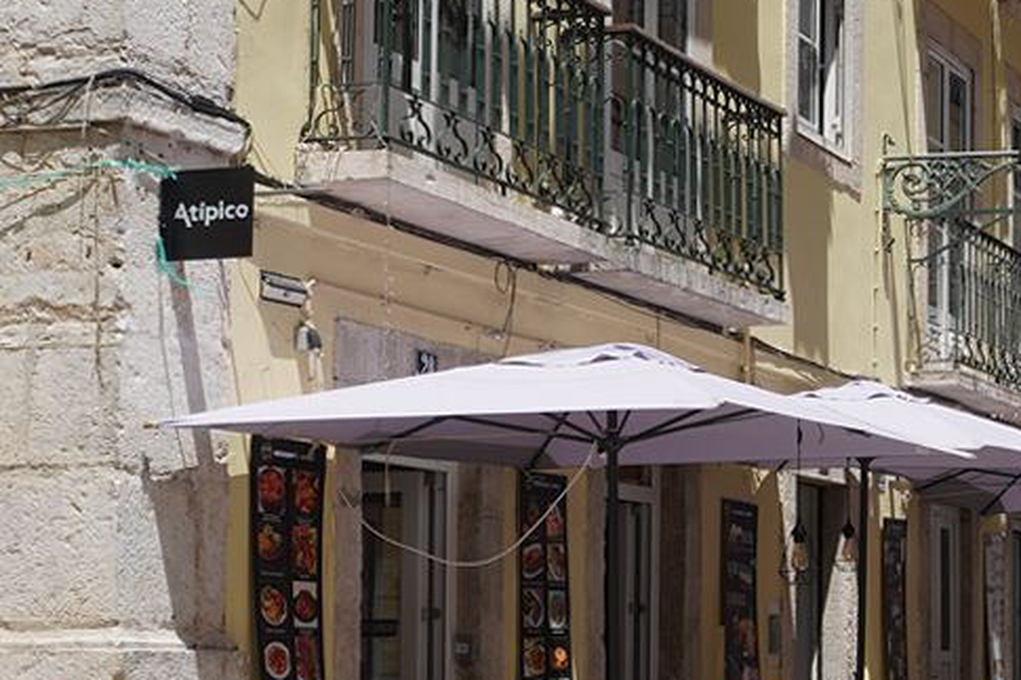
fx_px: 2807
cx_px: 1196
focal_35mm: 99
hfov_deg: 19.5
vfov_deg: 13.8
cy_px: 429
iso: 100
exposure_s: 1/100
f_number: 14
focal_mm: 24
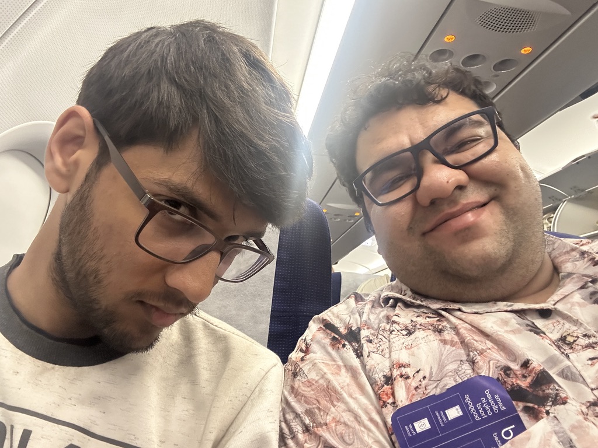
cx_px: 299
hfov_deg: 73.9
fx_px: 397
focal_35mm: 23
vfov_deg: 58.9
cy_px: 224
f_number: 1.9
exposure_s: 1/28
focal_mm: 2.69
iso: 400
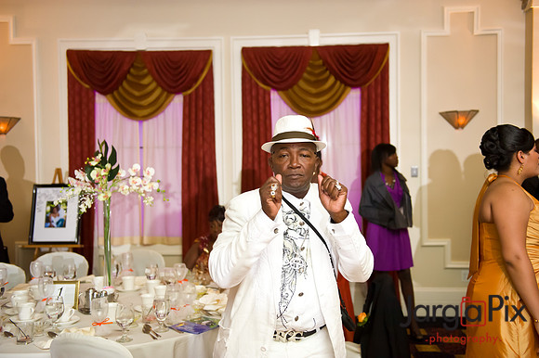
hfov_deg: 48.5
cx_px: 270
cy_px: 179
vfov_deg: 33.4
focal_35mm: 40
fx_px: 599
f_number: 3.2
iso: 3200
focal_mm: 40
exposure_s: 1/125
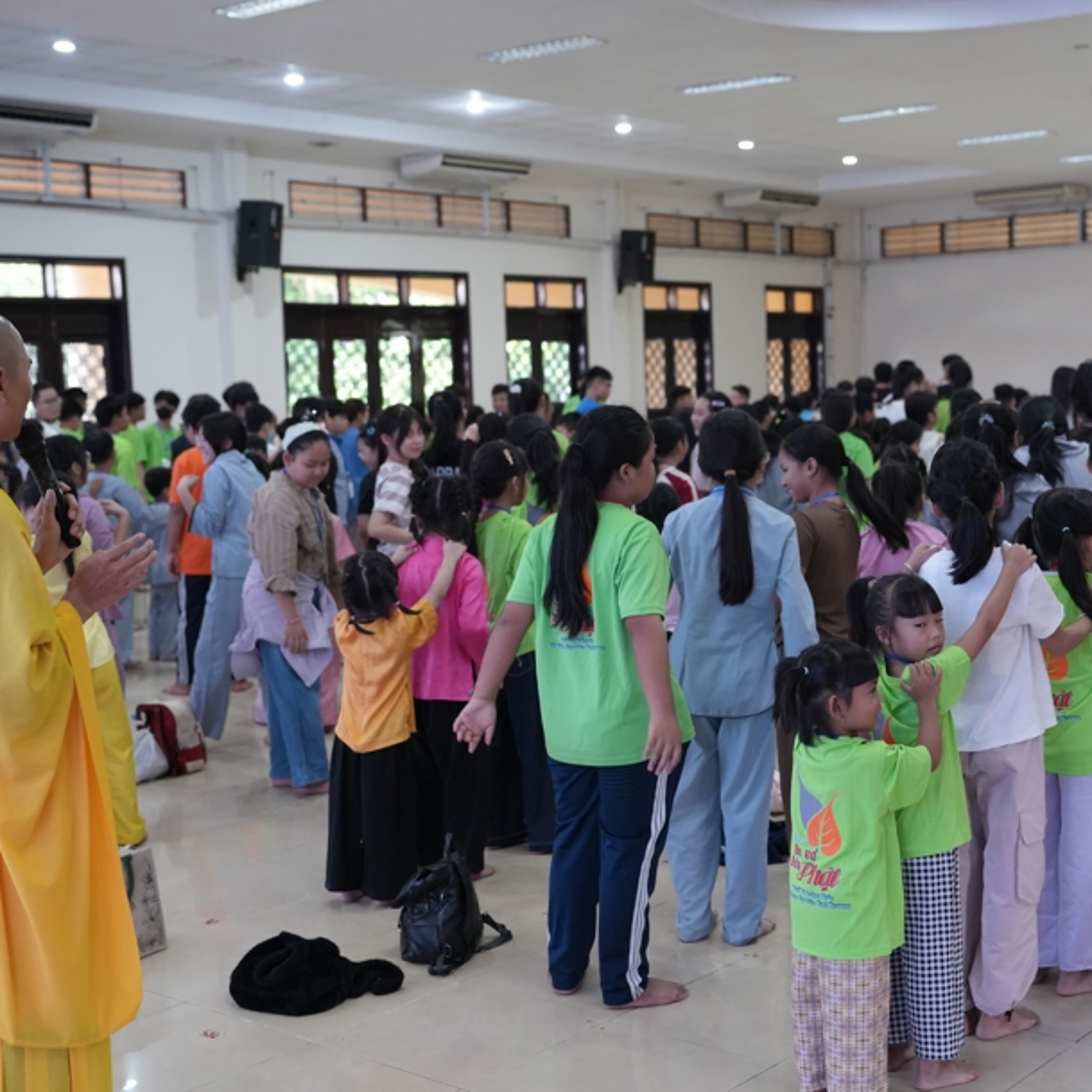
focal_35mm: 49
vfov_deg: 34.7
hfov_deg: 34.5
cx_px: 680
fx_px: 1749
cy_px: 542
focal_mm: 36
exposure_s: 1/250
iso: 3200
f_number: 2.8
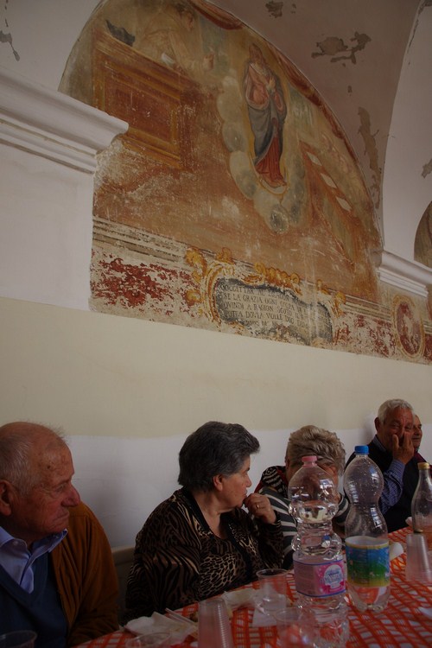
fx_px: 828
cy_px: 324
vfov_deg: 42.7
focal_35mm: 46
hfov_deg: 29.2
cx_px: 216
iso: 100
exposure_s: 1/60
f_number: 6.3
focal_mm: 31
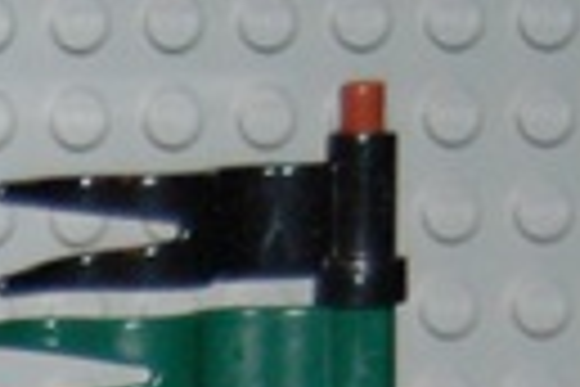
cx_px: -593
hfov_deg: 6.3
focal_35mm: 316
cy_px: 1192
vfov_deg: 4.2
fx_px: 5091
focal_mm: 34
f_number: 4.5
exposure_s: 1/60
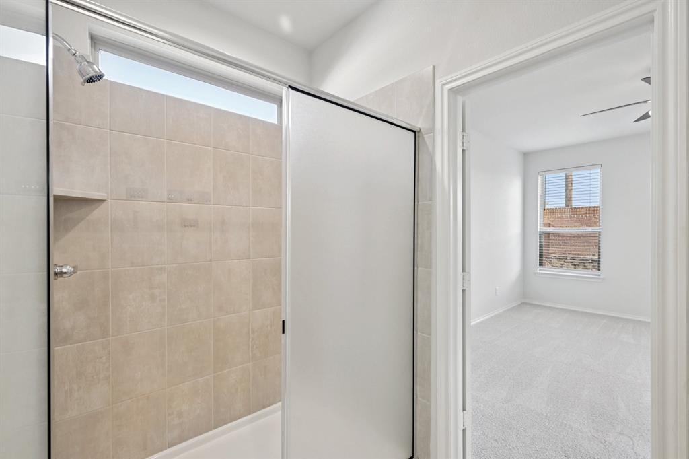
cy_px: 230
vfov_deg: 73.7
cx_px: 344
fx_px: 306
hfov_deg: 96.8
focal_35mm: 16
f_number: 8
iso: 400
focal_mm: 16
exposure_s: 1/40
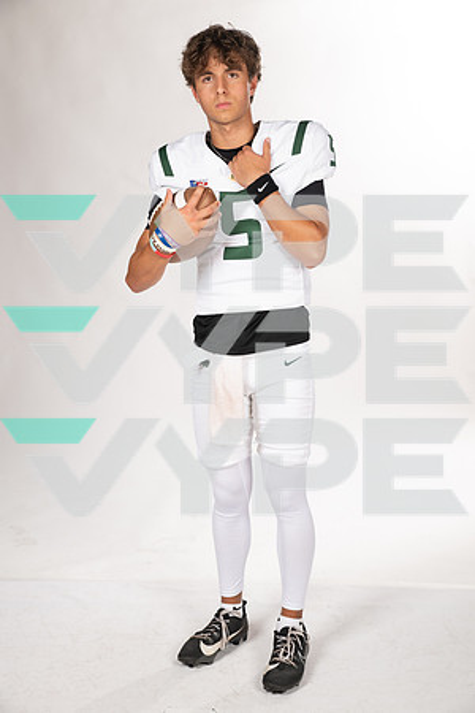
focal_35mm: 55
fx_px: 1088
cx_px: 238
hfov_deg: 24.6
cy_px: 356
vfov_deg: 36.2
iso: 640
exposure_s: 1/400
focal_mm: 55
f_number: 8
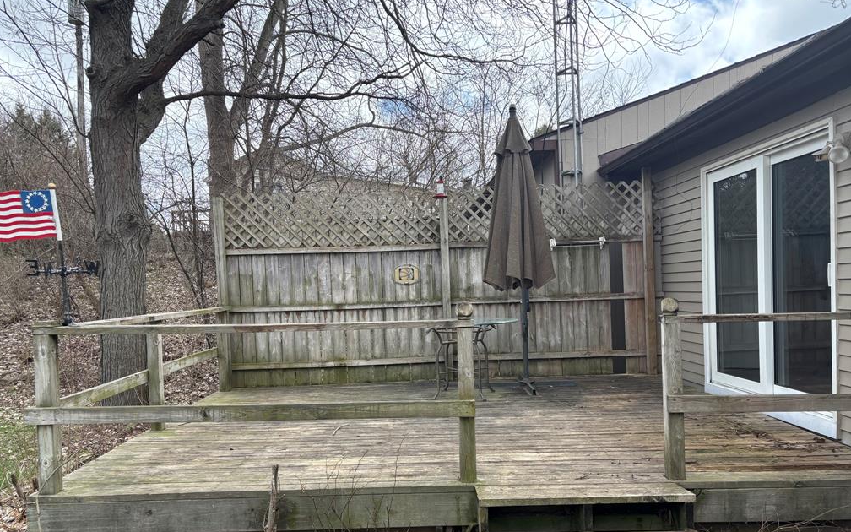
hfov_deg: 66.5
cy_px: 318
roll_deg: +1.4
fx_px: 649
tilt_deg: -5.1
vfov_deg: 44.3
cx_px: 421
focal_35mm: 28
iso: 50
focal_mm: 5.96
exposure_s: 1/1016
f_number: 1.6
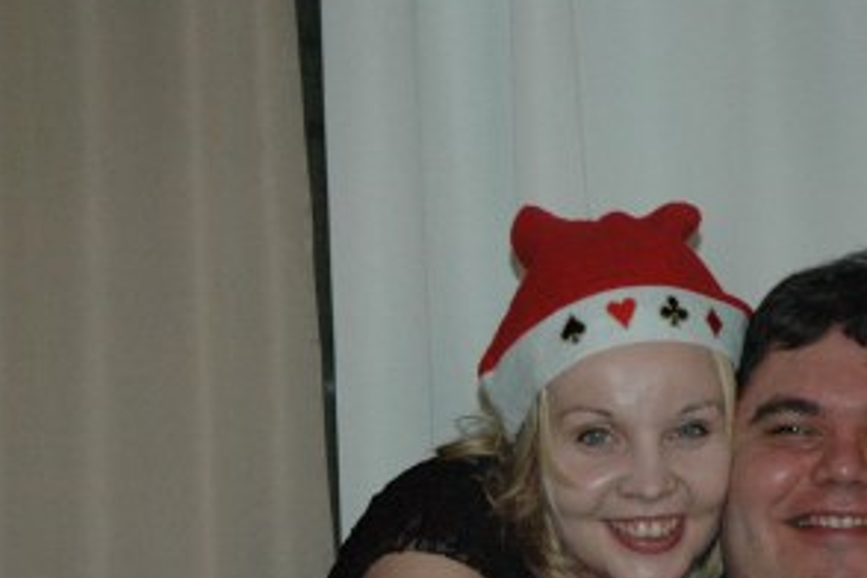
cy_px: 551
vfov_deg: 7.4
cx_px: 672
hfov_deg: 11.1
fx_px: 4431
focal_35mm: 184
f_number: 5
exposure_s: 1/60
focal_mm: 60
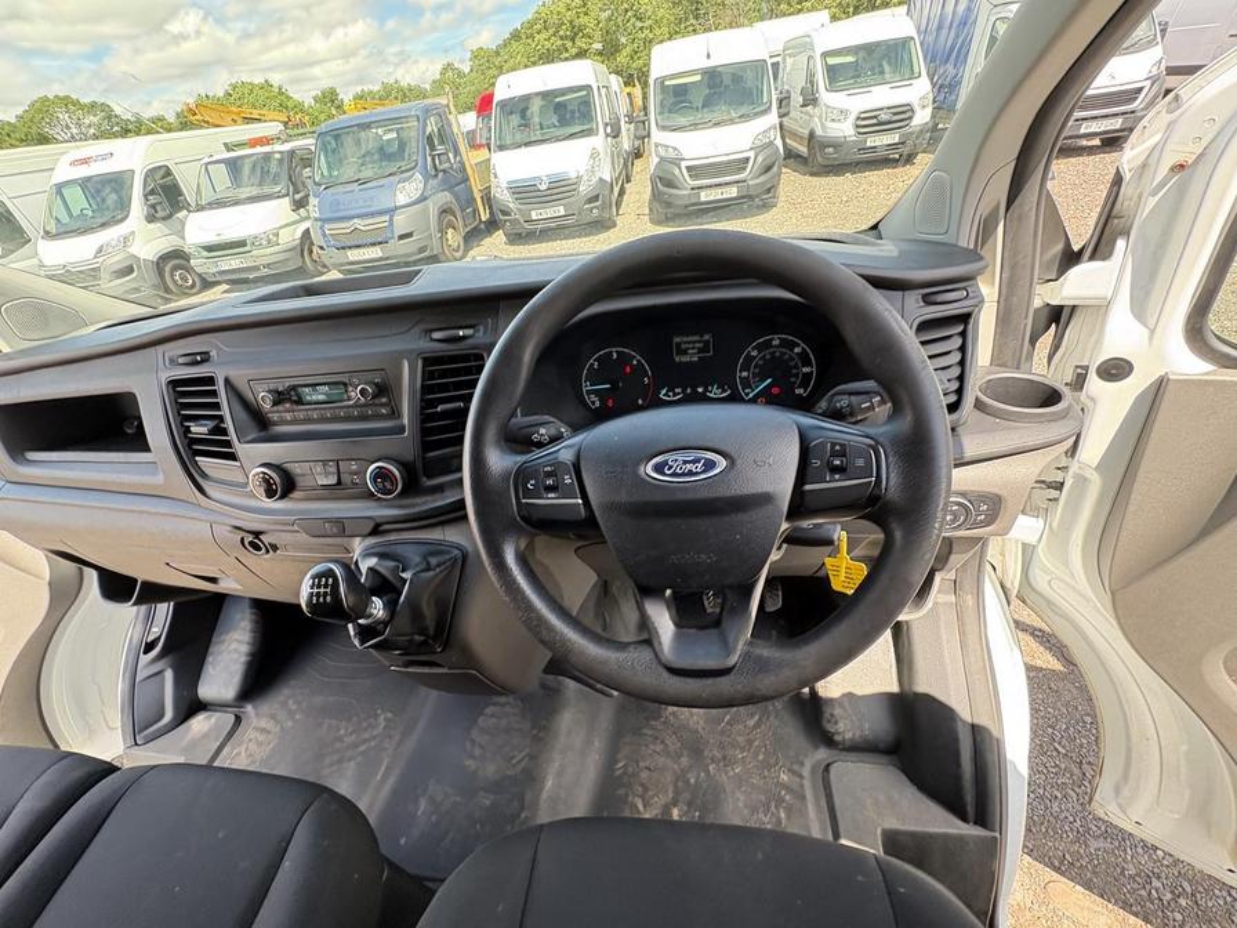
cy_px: 464
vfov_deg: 85.7
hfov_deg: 102.1
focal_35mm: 14
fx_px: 500
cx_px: 618
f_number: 2.2
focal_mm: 2.22
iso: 125
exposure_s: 1/99
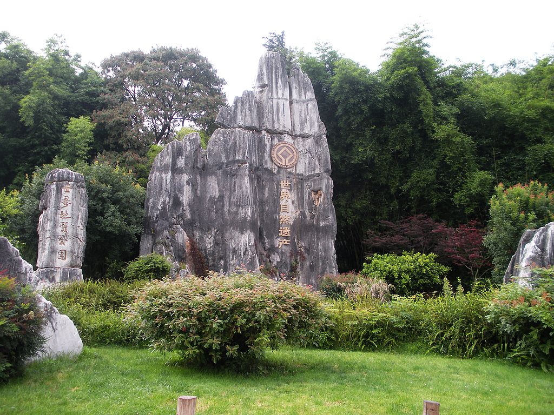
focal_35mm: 36
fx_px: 576
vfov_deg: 39.7
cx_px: 277
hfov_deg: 51.4
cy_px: 208
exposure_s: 1/160
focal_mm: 6.3
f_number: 3.5
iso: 64
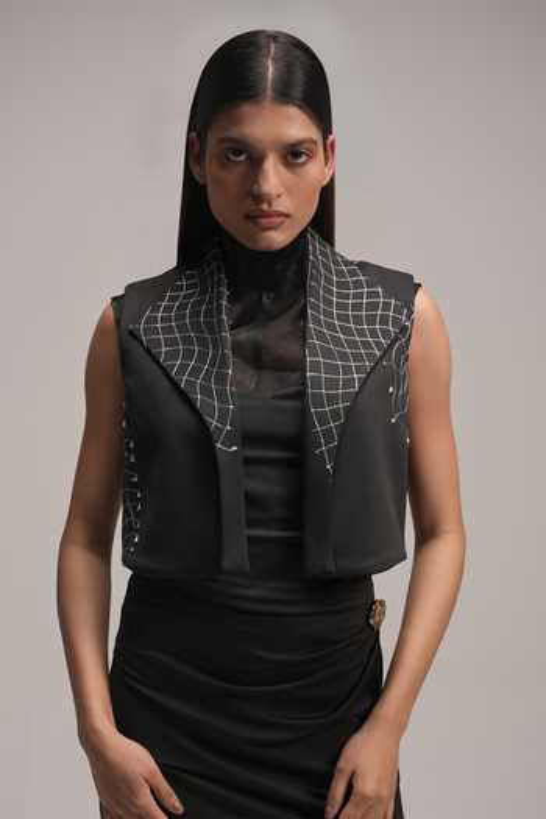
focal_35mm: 51
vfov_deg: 39.1
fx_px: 1153
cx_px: 273
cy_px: 410
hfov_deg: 26.6
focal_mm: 50.7
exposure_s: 1/160
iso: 640
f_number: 4.5
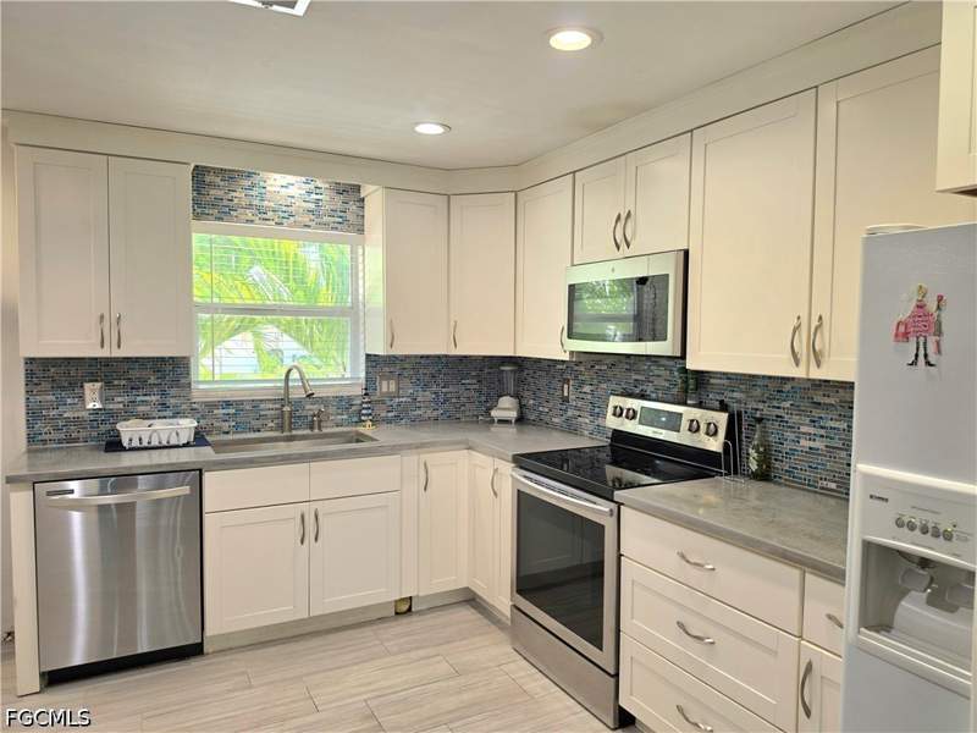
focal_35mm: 23
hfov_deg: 73.9
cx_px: 488
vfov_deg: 58.9
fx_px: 649
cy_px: 366
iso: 80
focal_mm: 6.5
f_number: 1.4
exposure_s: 1/120
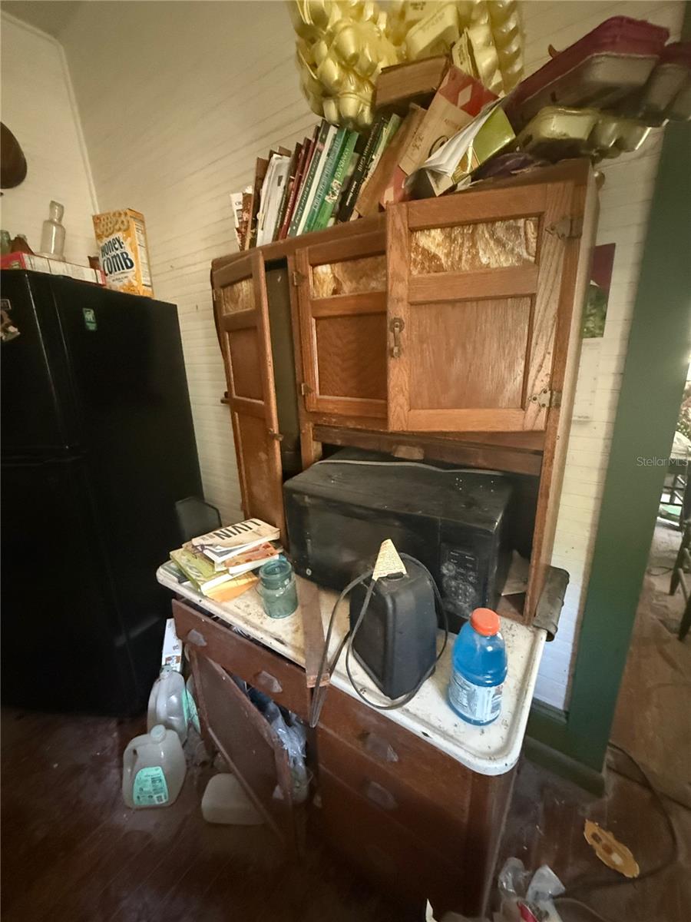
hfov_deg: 85.7
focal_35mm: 14
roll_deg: +1.9
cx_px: 346
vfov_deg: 102.1
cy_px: 461
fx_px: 373
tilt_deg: -15.5
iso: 1600
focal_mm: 2.22
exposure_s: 1/32
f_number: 2.2
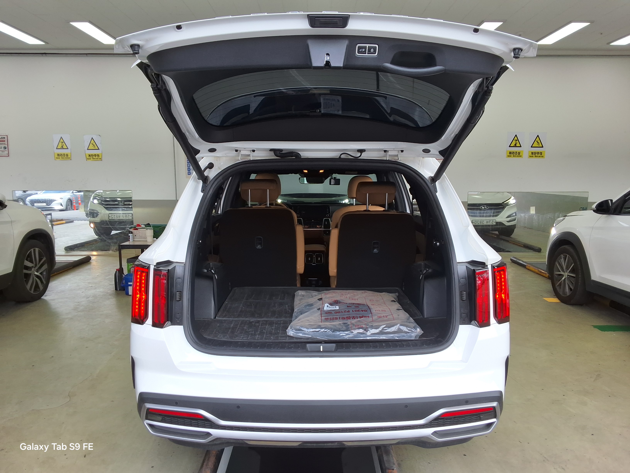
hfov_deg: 63.4
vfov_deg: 49.7
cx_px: 315
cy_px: 236
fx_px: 510
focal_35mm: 28
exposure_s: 1/330
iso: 32
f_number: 1.9
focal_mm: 2.91
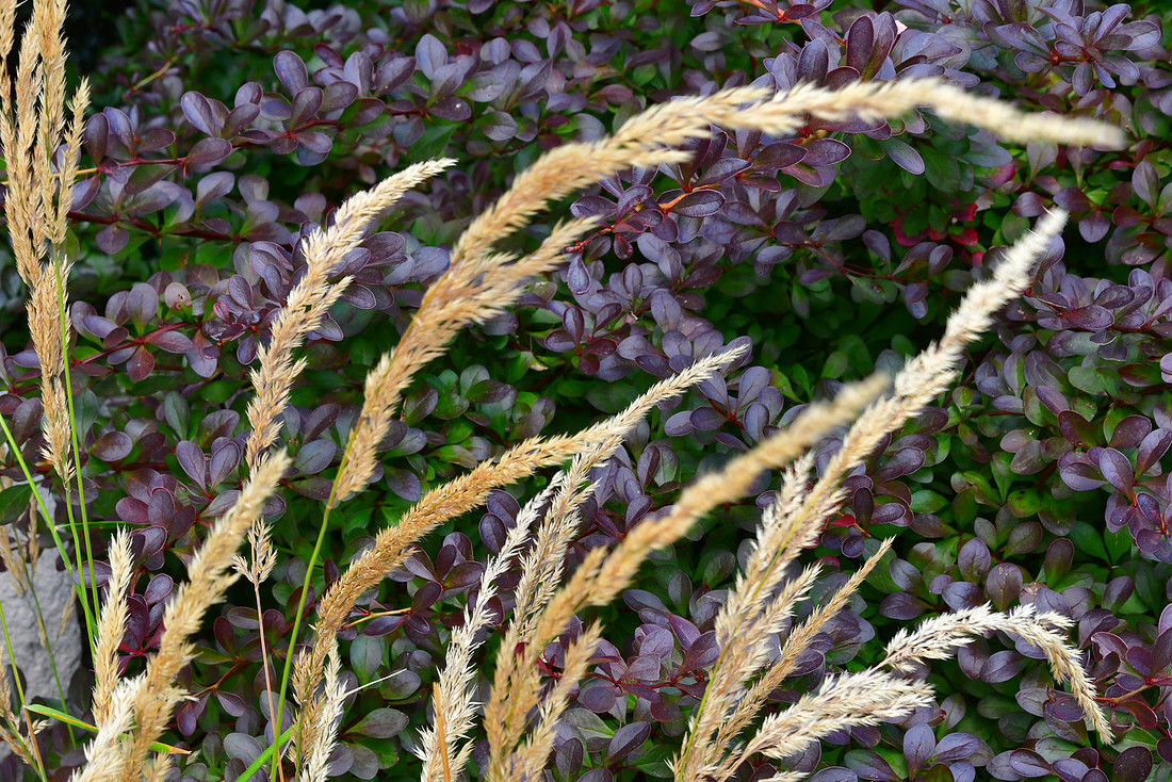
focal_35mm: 82
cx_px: 586
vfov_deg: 16.7
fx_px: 2670
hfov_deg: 24.8
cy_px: 391
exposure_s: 1/100
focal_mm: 55
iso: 800
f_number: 16
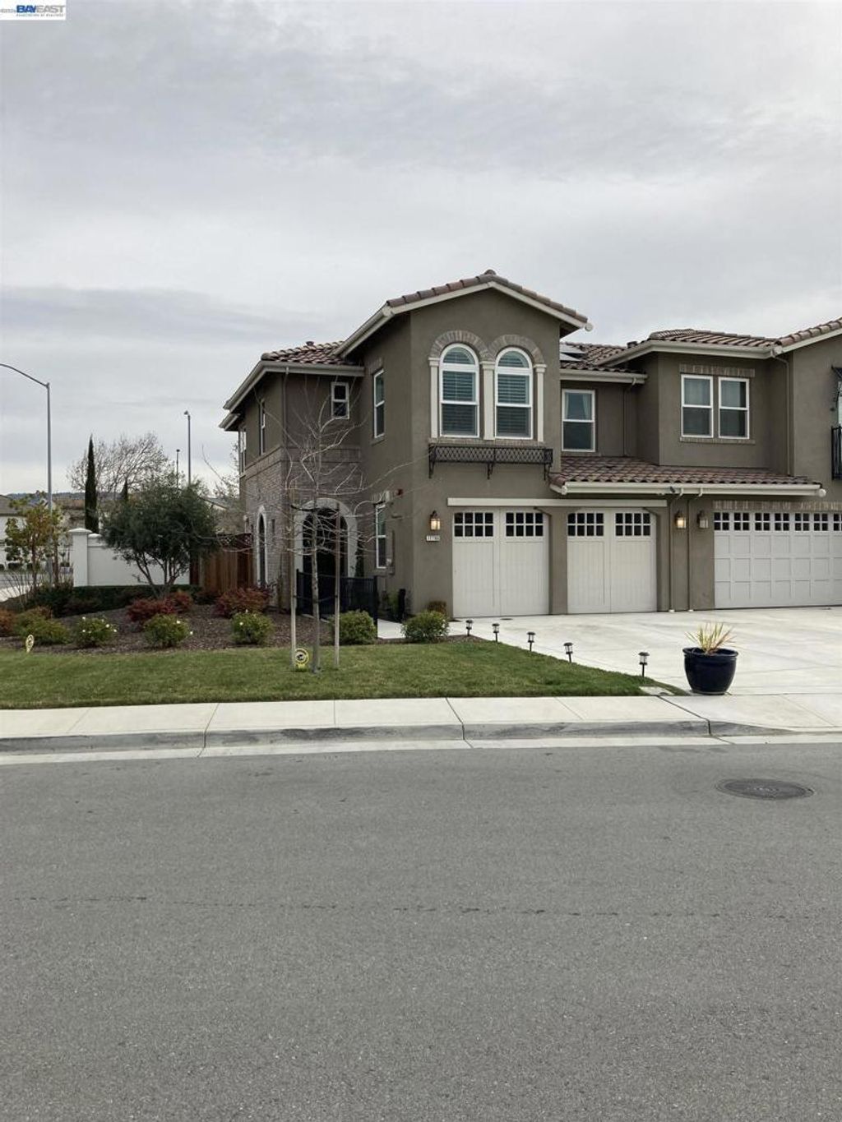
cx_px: 421
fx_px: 908
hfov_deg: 49.8
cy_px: 561
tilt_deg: +1.8
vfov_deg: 63.4
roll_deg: +0.4
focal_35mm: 28
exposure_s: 1/2525
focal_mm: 3.99
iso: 20
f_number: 1.8
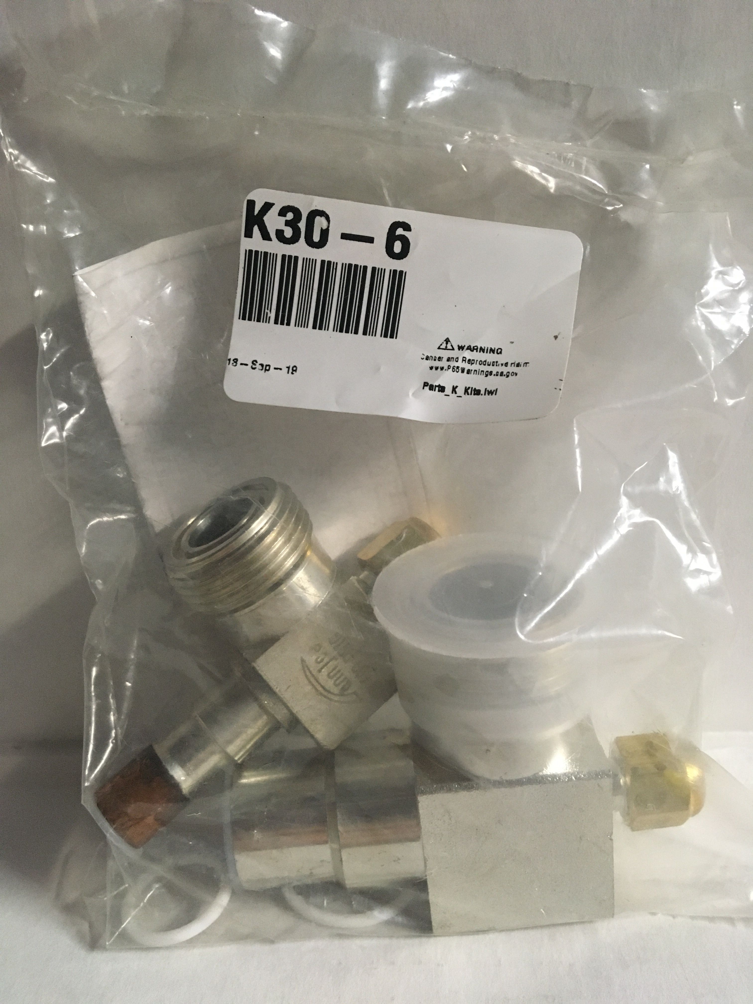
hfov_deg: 48.2
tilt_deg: -23.0
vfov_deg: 61.7
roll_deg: +4.3
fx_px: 841
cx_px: 376
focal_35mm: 29
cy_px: 502
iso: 200
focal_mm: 4.15
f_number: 2.2
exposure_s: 1/20
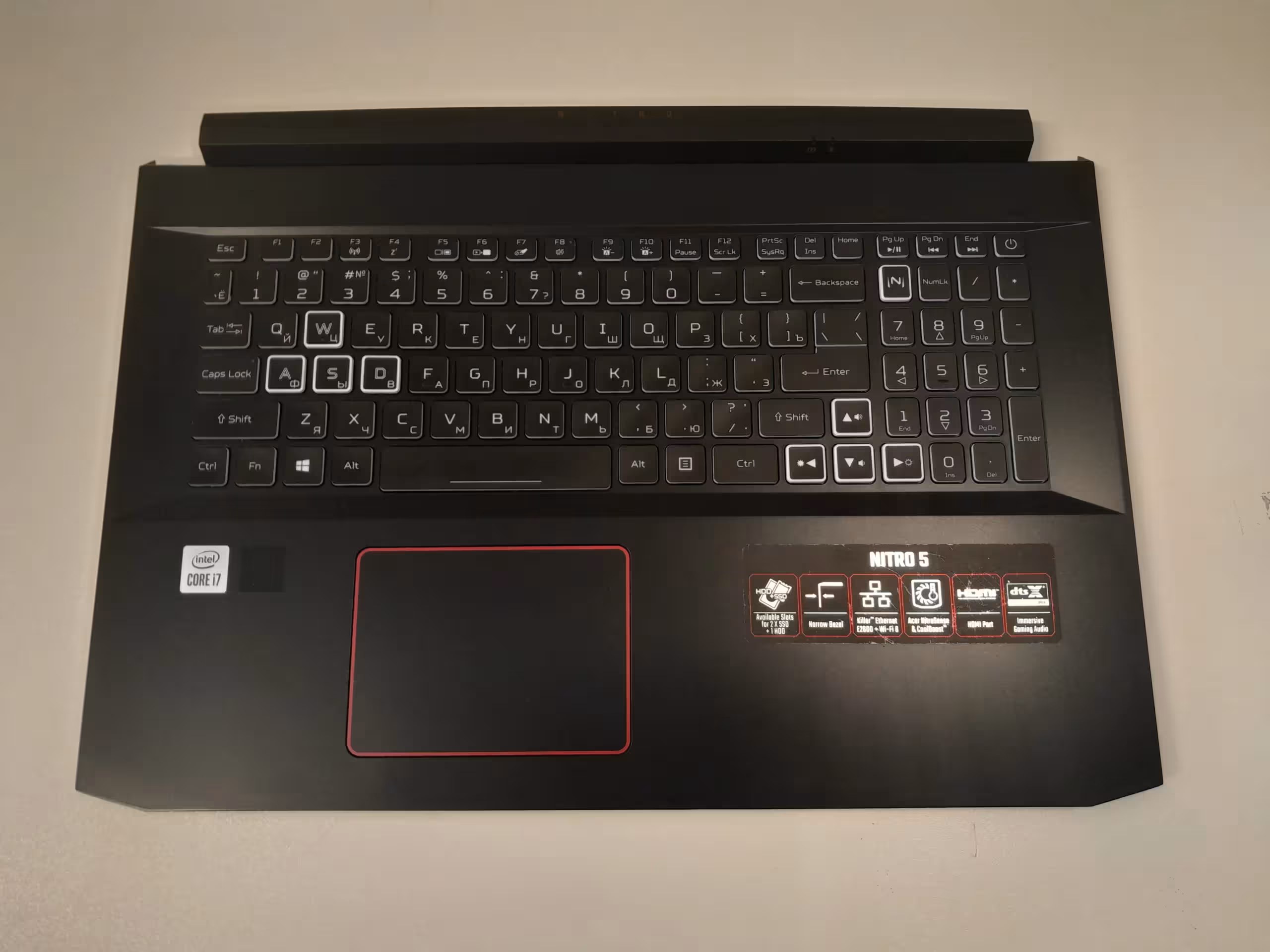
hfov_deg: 65.3
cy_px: 476
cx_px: 635
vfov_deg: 51.4
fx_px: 991
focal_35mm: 27
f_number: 1.8
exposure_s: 1/60
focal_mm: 4
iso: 125
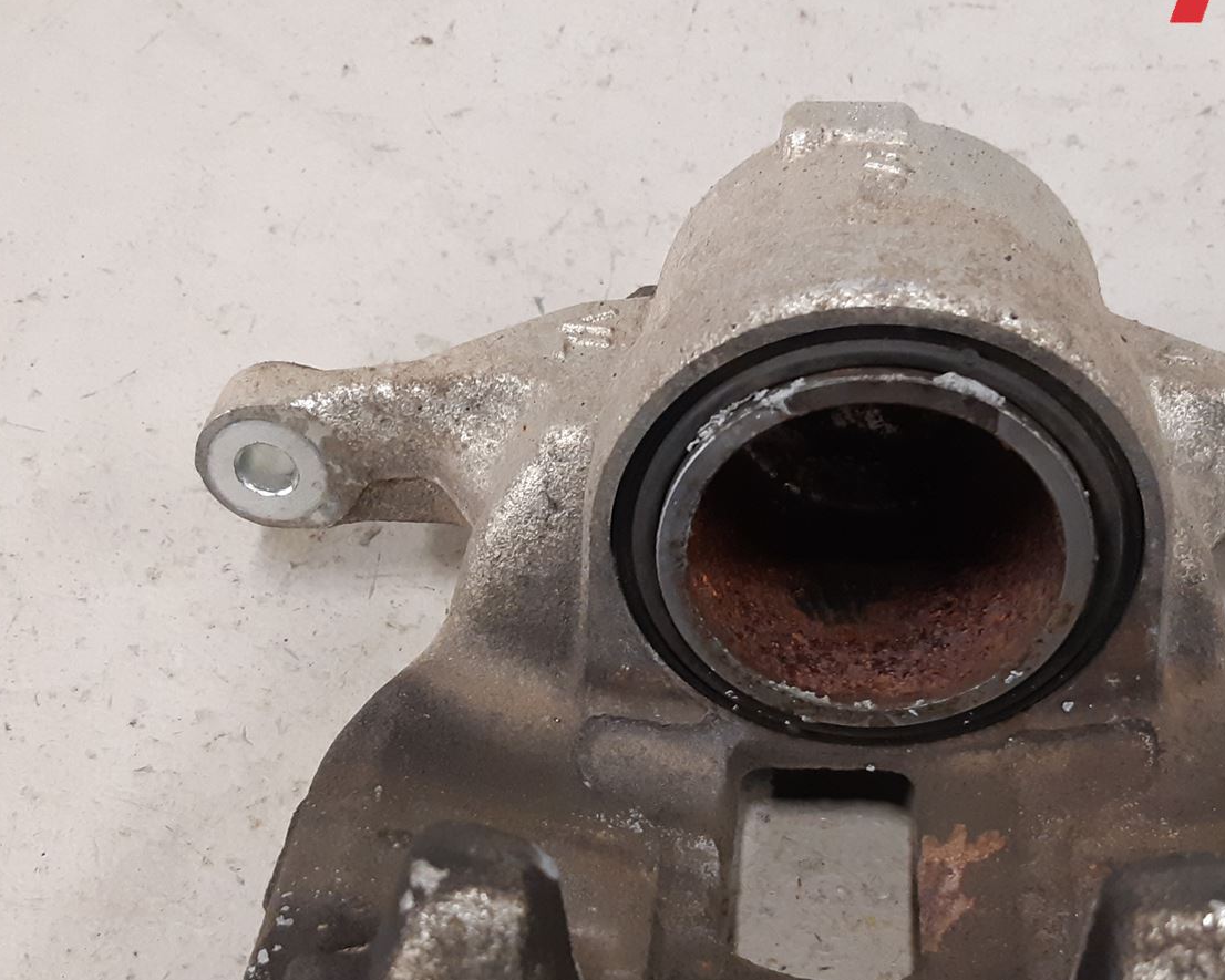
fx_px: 1704
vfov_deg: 31.7
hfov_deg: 39.4
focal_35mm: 47
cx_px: 716
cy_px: 687
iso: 250
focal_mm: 3.93
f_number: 1.7
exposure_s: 1/50
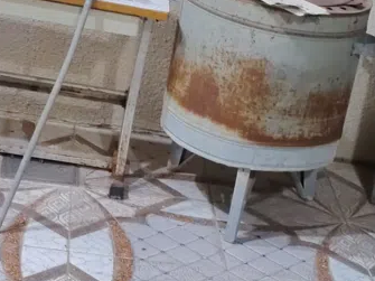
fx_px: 1159
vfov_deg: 13.8
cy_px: 87
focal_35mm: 107
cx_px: 265
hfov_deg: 18.3
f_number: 1.75
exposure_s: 1/25
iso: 1041
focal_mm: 5.25
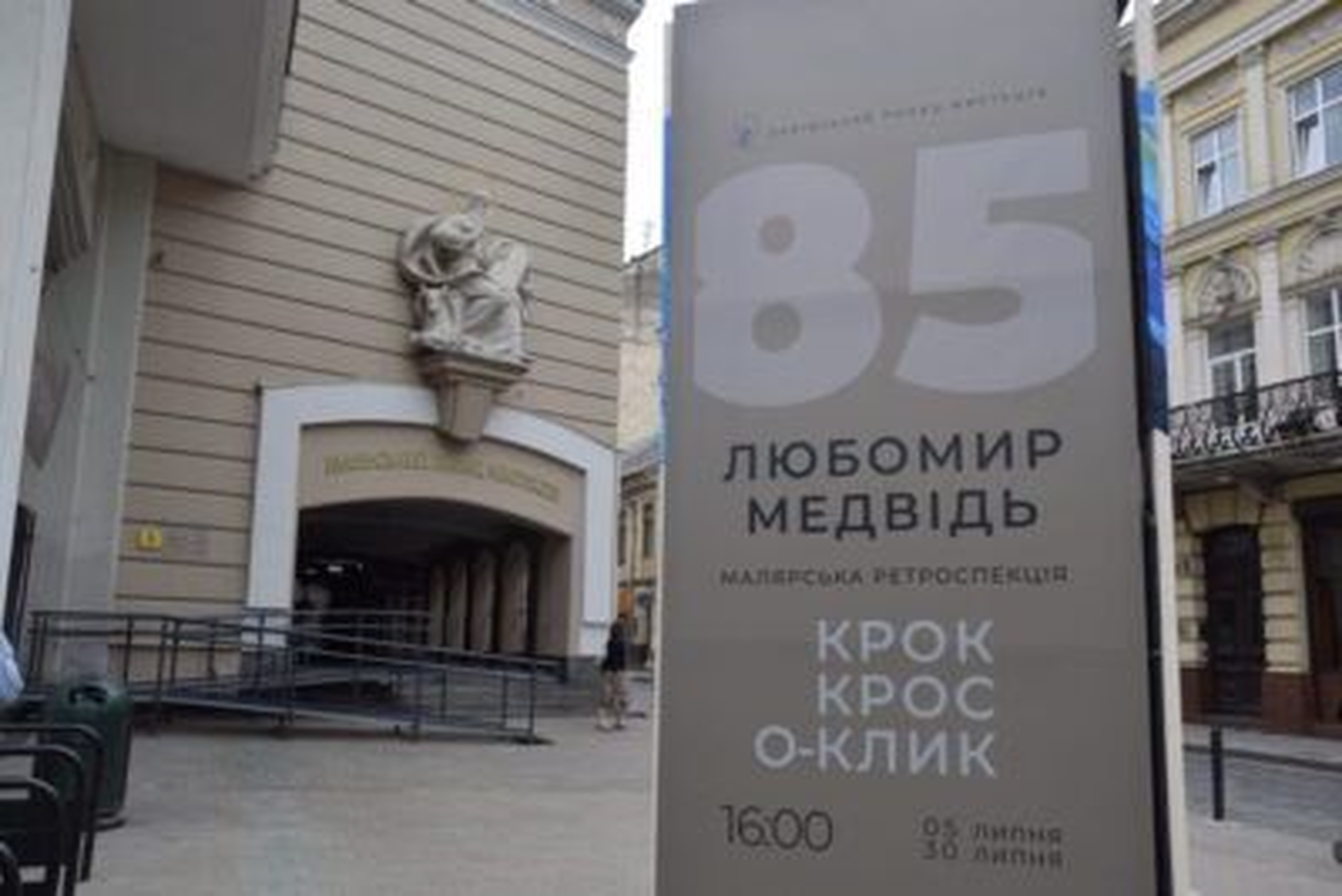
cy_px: 448
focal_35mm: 32
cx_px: 671
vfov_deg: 41.7
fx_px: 1175
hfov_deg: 59.5
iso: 220
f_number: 8
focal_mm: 21
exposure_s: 1/250
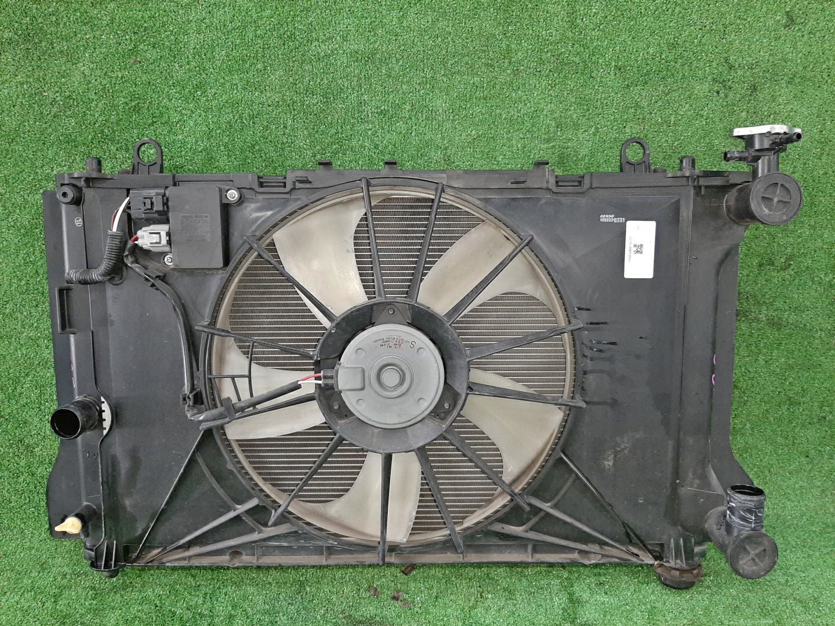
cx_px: 418
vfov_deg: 53.1
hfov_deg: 67.3
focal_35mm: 26
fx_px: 627
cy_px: 313
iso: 231
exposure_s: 1/25
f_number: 1.7
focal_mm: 3.93
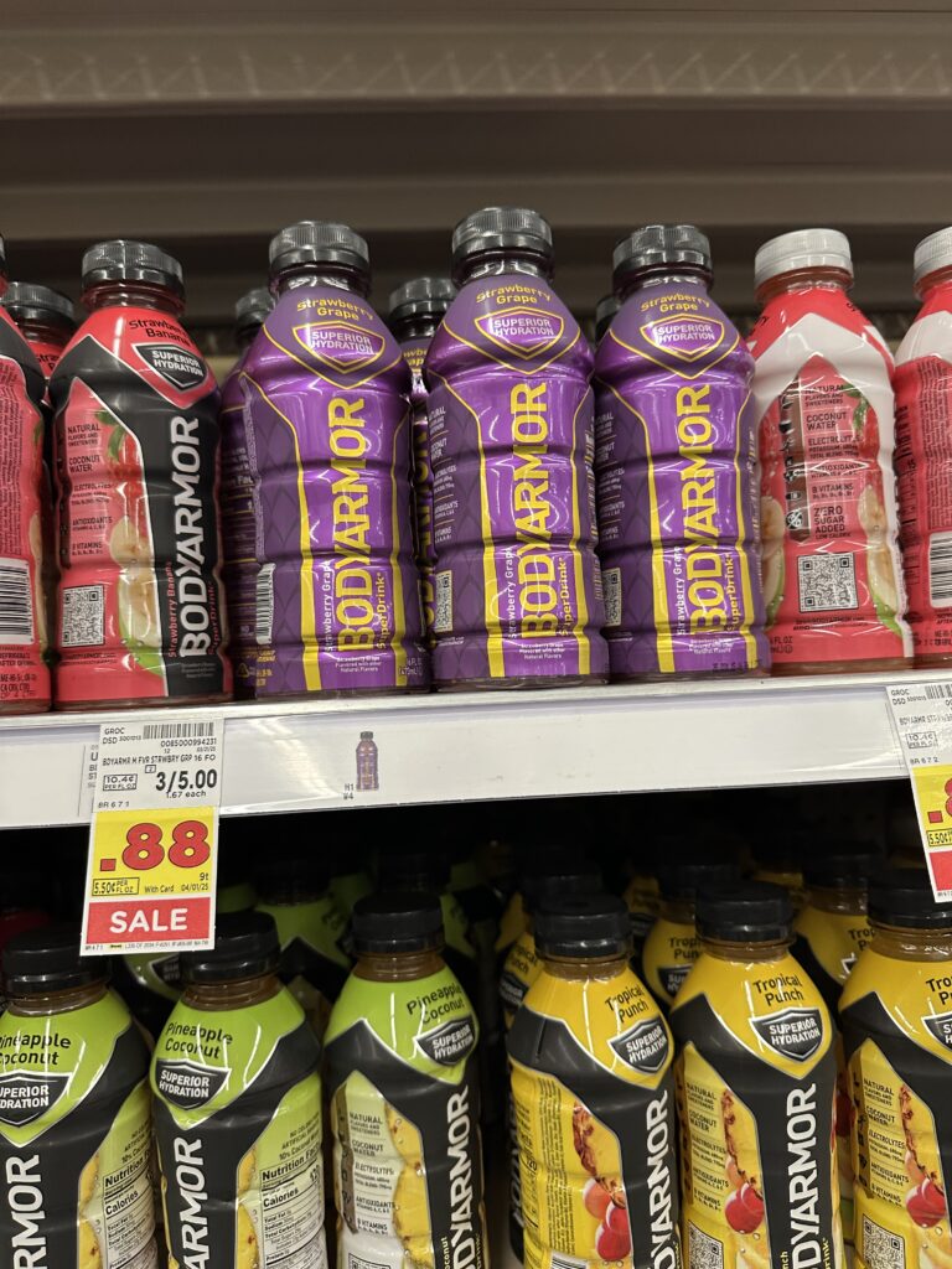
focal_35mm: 24
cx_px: 476
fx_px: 880
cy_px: 634
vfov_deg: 71.6
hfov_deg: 56.8
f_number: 1.78
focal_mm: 6.86
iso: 250
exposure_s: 1/87
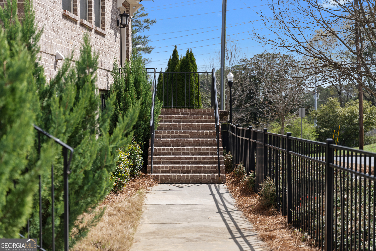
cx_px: 188
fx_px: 634
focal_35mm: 61
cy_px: 126
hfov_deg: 33.0
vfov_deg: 22.4
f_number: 2.8
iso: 200
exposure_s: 1/1600
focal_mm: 60.7
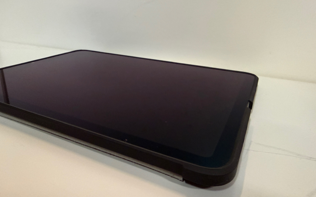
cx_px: 160
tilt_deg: -20.4
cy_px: 86
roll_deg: -1.1
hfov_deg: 70.4
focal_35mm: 26
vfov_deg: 47.5
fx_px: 224
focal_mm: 2.22
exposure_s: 1/50
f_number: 2.2
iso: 500
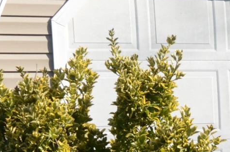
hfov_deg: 8.6
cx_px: 351
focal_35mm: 235
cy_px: 152
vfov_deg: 5.8
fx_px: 1498
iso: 800
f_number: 9
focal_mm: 36
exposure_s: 1/1250
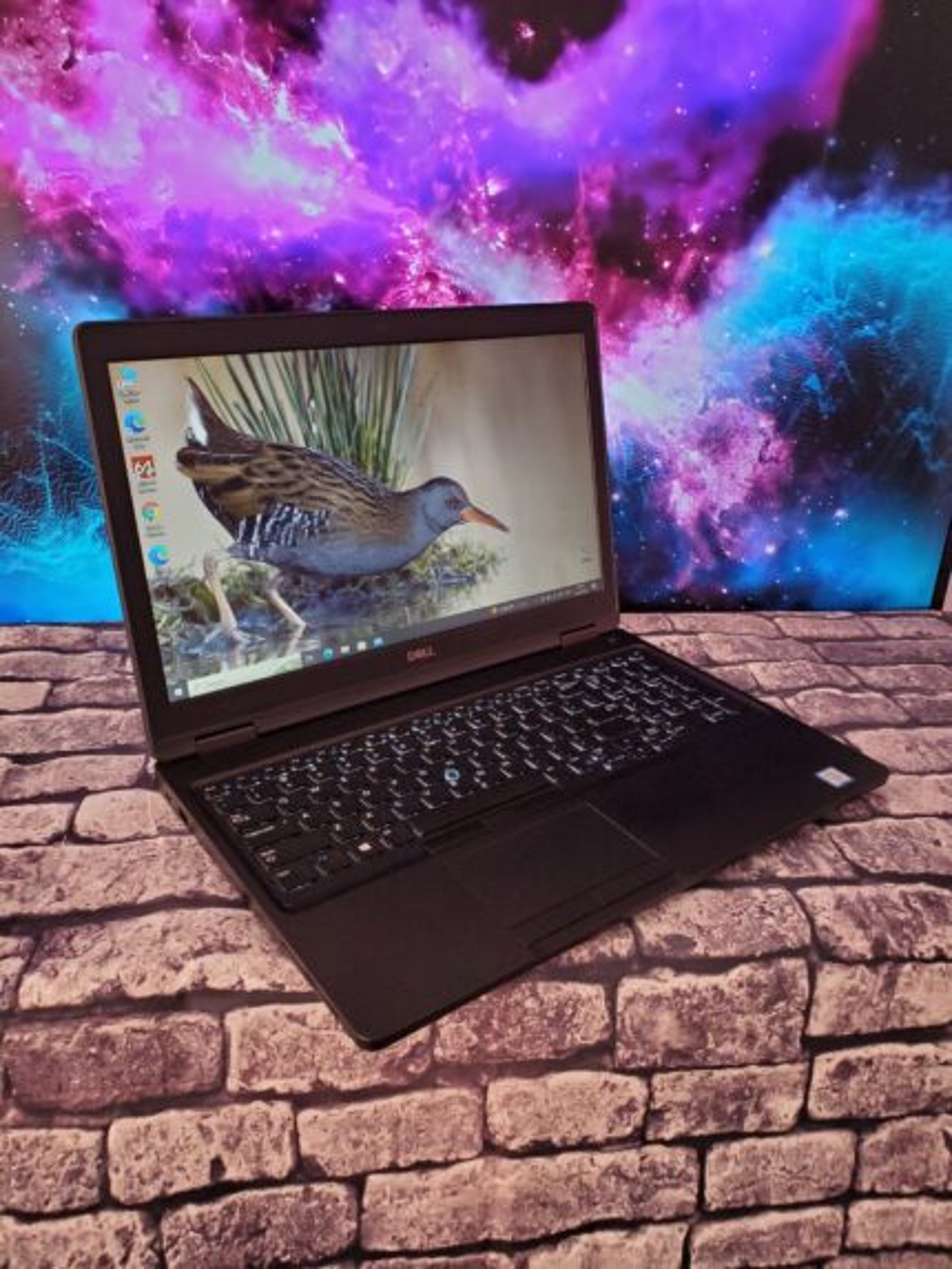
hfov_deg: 53.1
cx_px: 476
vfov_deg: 67.3
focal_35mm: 26
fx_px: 953
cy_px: 634
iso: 320
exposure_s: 1/120
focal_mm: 4.3
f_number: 2.4
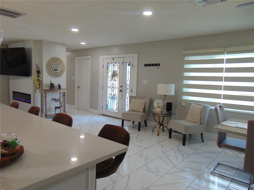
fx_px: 183
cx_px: 127
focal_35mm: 25
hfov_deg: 69.4
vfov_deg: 54.9
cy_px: 95
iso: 80
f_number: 3
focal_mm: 4.5
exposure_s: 1/40
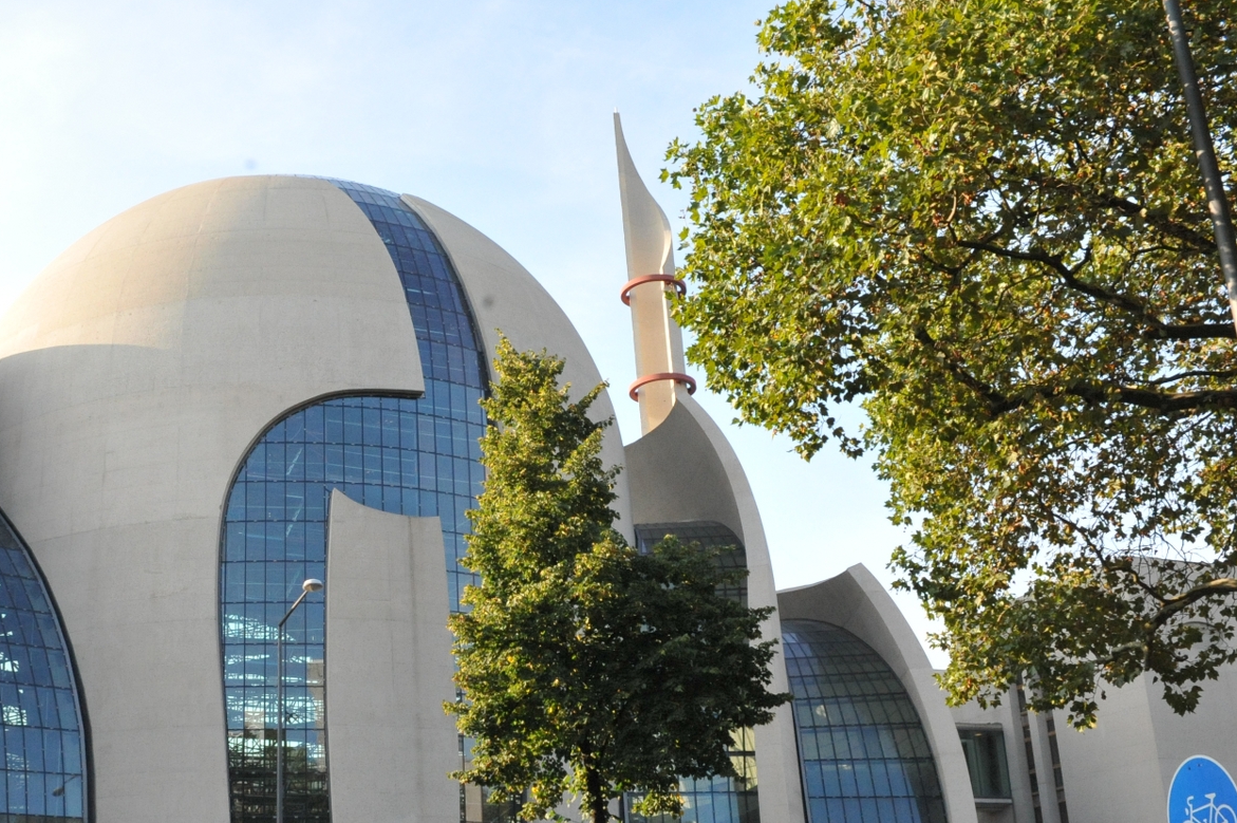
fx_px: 1408
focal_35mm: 41
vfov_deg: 32.3
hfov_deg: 45.8
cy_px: 556
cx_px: 312
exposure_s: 1/640
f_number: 13
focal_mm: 24
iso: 3200
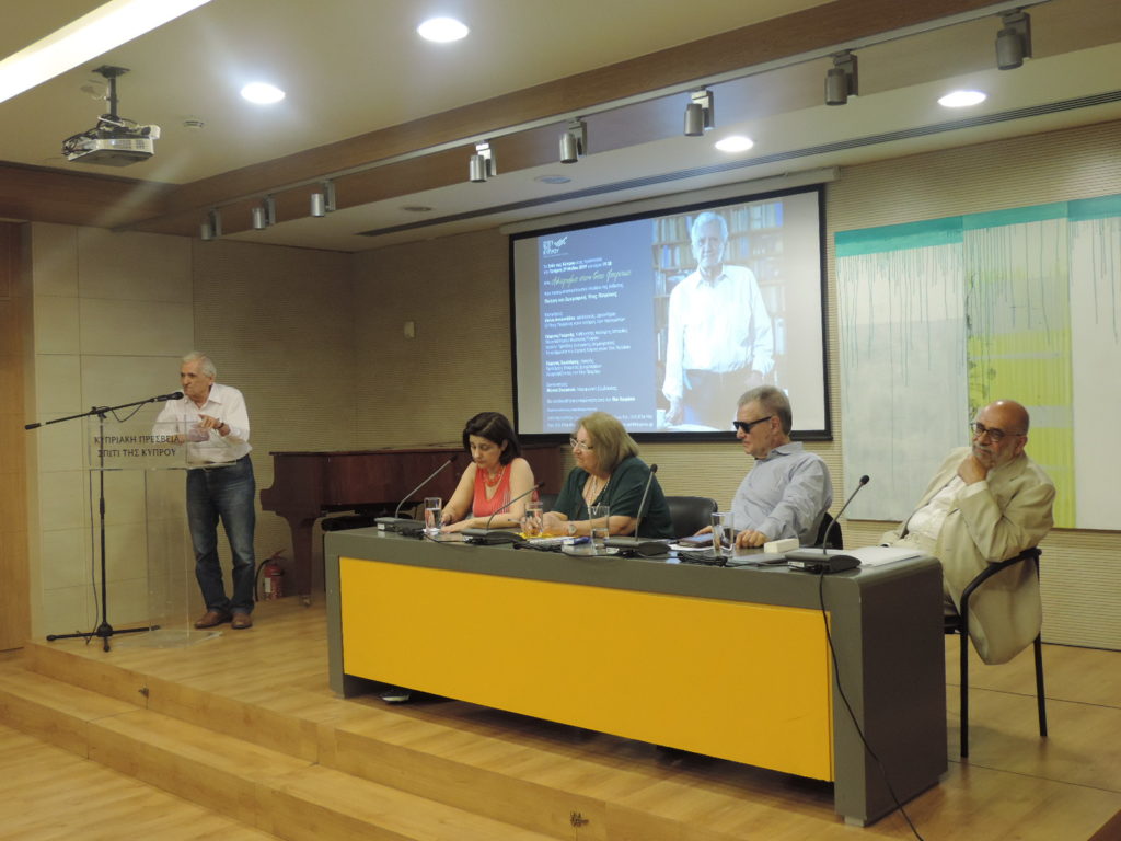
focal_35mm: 35
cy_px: 420
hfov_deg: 52.6
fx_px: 1133
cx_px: 560
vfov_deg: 40.7
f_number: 3.3
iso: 400
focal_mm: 6.2
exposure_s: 1/25
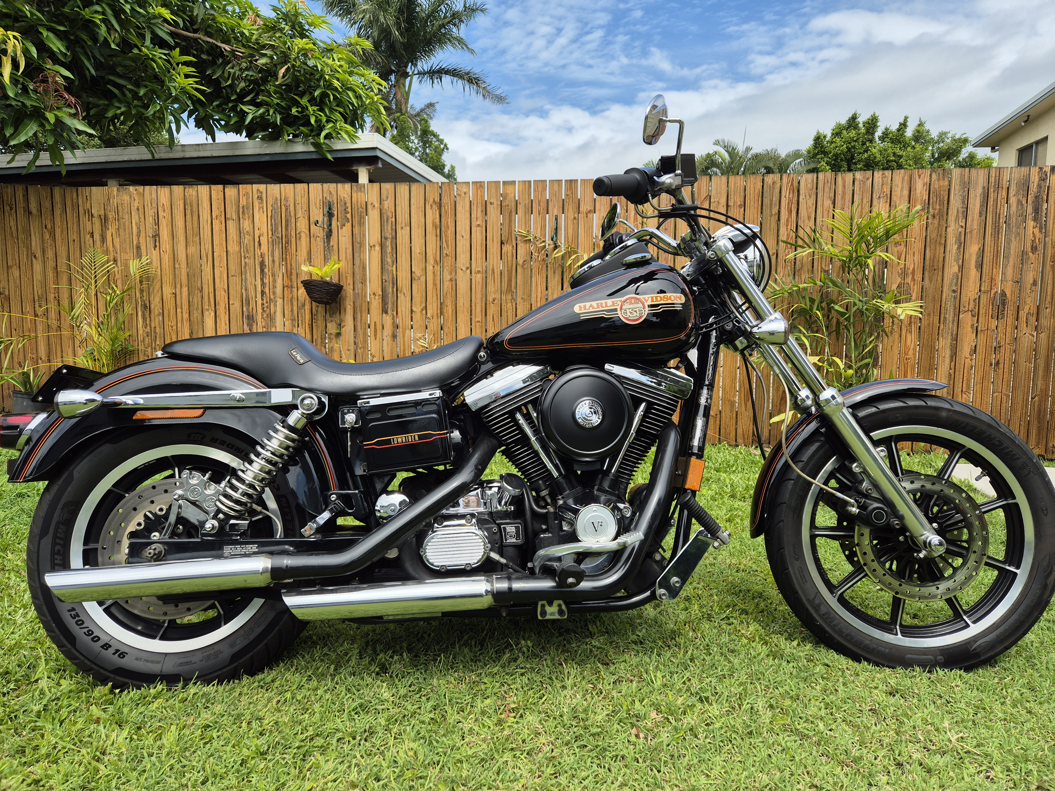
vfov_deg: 58.9
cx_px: 528
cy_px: 396
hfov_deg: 73.9
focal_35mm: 23
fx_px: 701
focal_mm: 5.4
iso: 25
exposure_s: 1/1612
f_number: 1.8
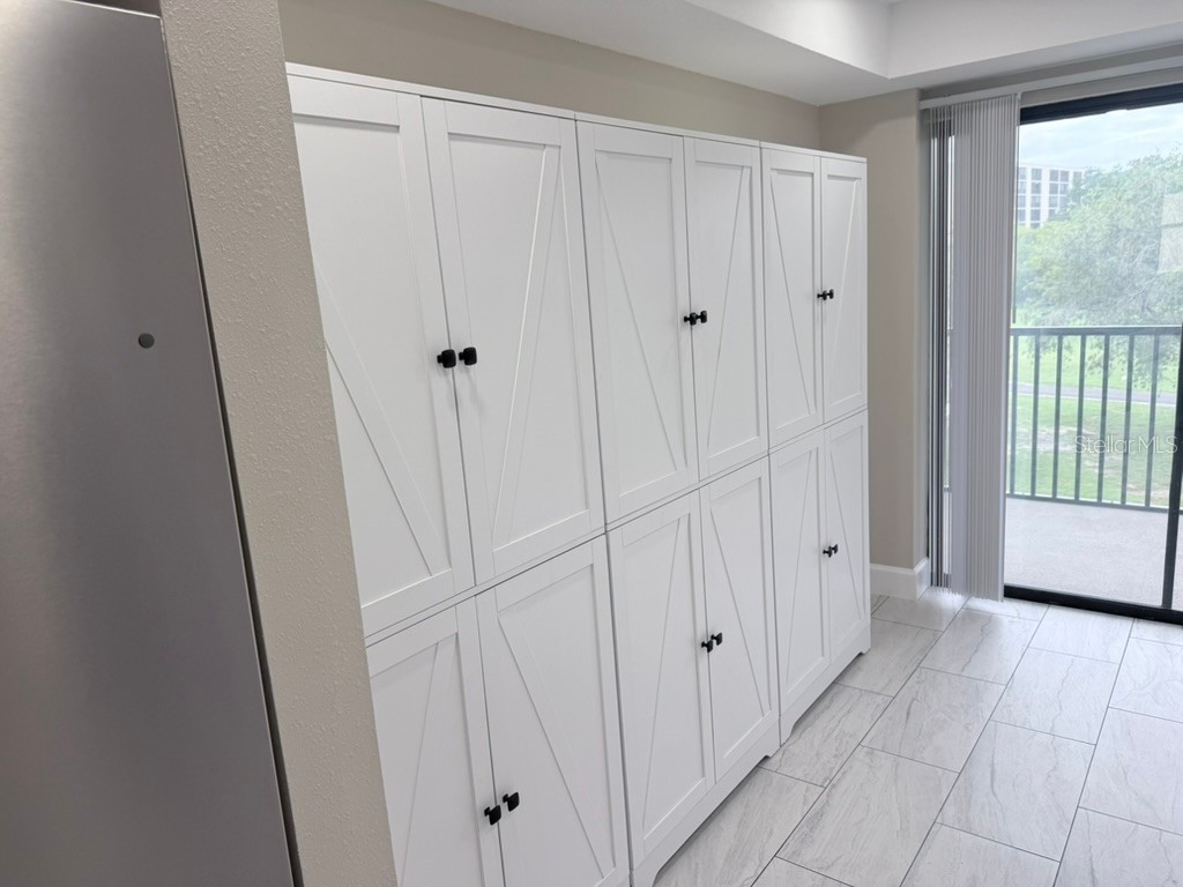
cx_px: 592
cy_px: 444
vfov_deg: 56.8
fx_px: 820
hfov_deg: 71.6
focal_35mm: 24
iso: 100
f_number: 1.78
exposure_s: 1/310
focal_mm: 6.76
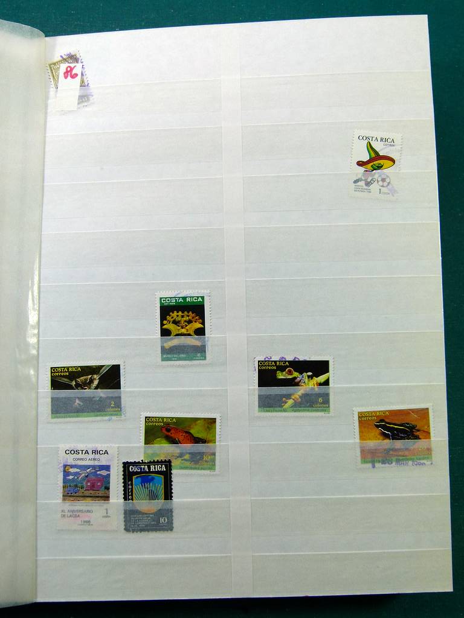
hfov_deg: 44.2
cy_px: 309
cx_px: 232
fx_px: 572
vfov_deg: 56.8
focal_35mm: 32
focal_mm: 5.8
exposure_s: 1/125
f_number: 4
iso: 100
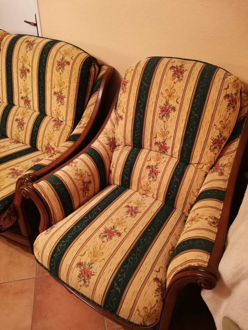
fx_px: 248
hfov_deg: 53.1
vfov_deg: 67.3
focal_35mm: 26
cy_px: 165
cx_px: 124
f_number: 1.8
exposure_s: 1/25
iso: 1250
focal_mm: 4.75
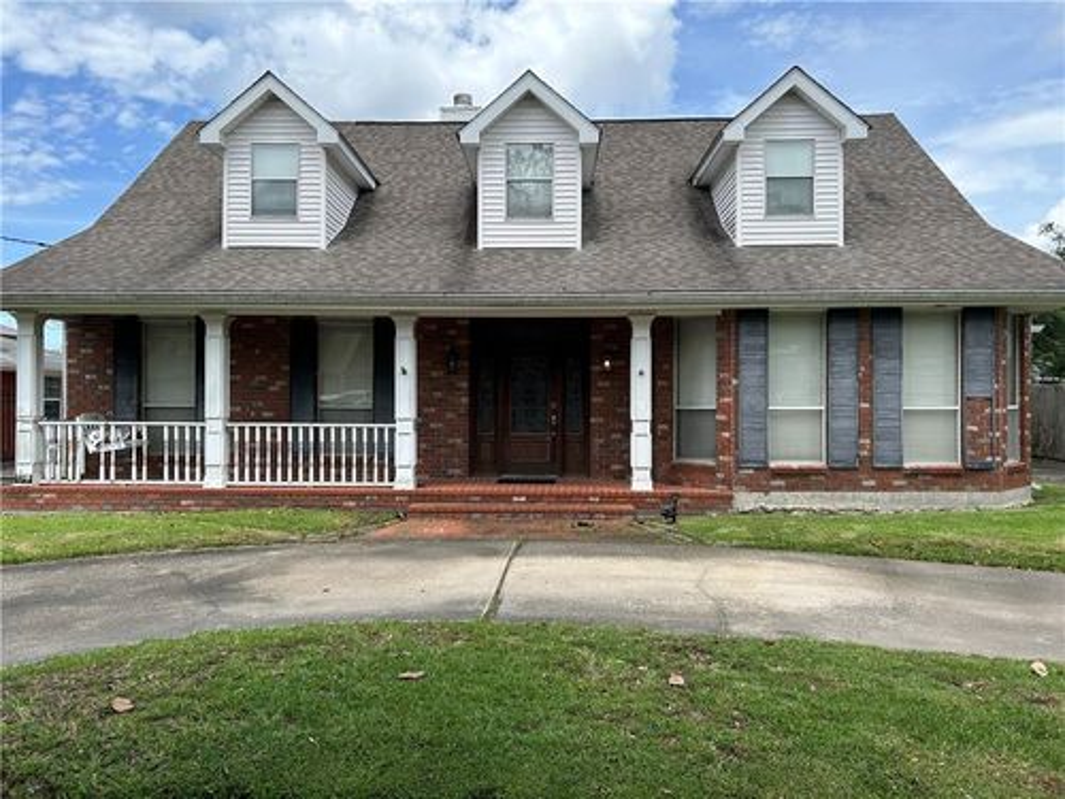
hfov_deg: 67.3
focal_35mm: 26
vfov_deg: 53.1
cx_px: 532
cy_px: 400
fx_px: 800
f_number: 1.5
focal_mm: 5.7
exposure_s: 1/2045
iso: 50
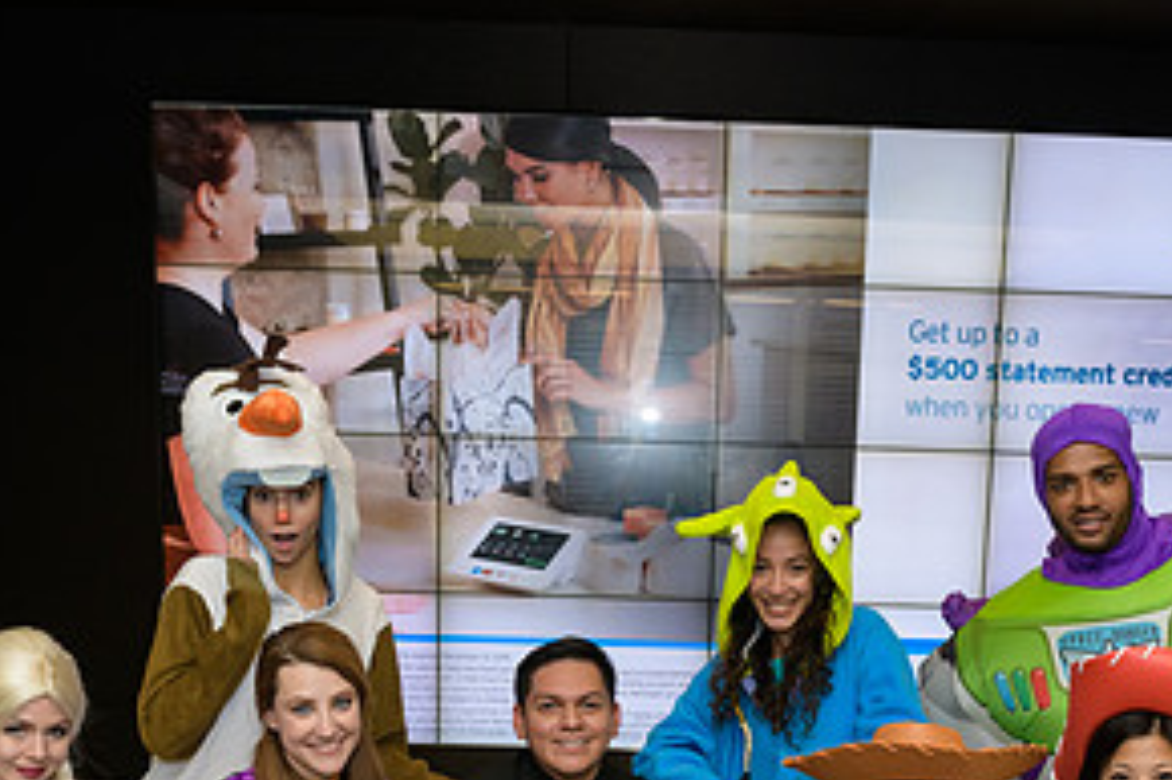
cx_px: 683
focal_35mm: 48
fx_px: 1562
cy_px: 758
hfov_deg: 41.0
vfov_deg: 26.7
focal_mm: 24
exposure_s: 1/125
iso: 800
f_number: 5
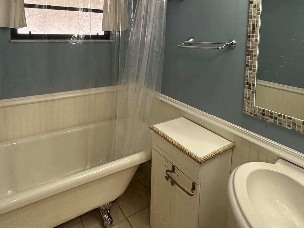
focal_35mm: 24
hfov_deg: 71.5
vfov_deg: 53.5
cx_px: 142
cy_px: 50
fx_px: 211
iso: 250
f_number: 2.2
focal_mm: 2.22
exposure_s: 1/120
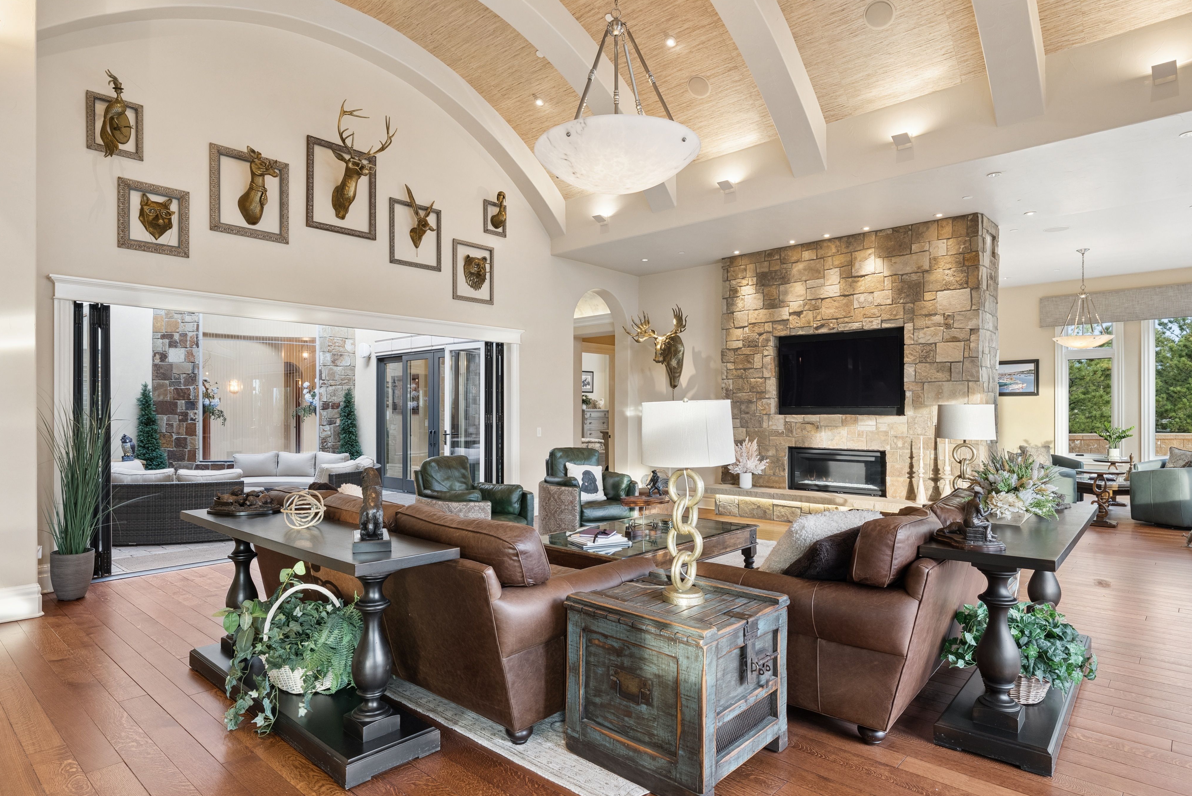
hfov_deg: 83.9
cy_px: 415
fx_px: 663
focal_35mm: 20
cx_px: 578
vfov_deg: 62.0
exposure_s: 1/15
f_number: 8
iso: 500
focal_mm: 19
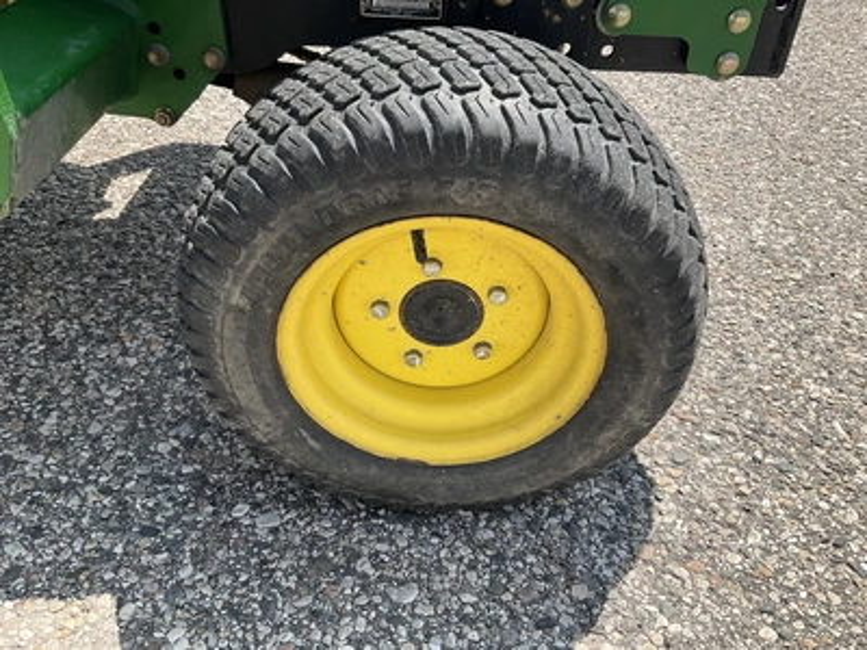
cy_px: 325
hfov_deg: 61.7
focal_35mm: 29
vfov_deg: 48.2
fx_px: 726
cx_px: 434
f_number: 1.8
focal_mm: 3
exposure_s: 1/842
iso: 25
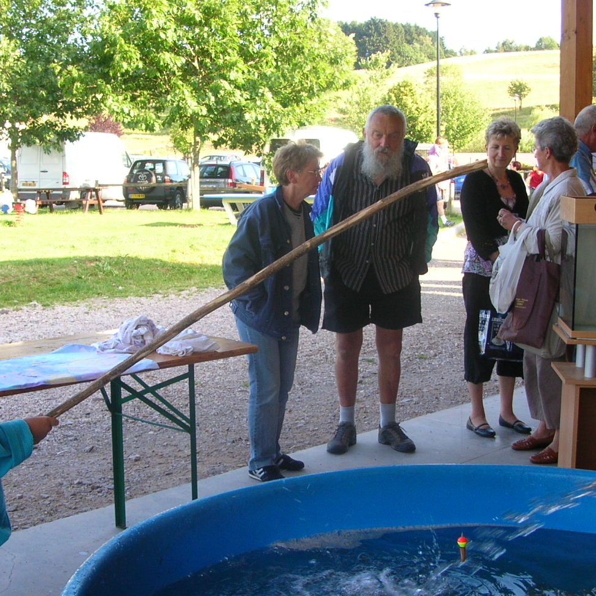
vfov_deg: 33.3
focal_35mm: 51
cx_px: 294
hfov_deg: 33.4
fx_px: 993
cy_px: 339
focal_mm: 5.8
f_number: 2.8
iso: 50
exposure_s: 1/91.5
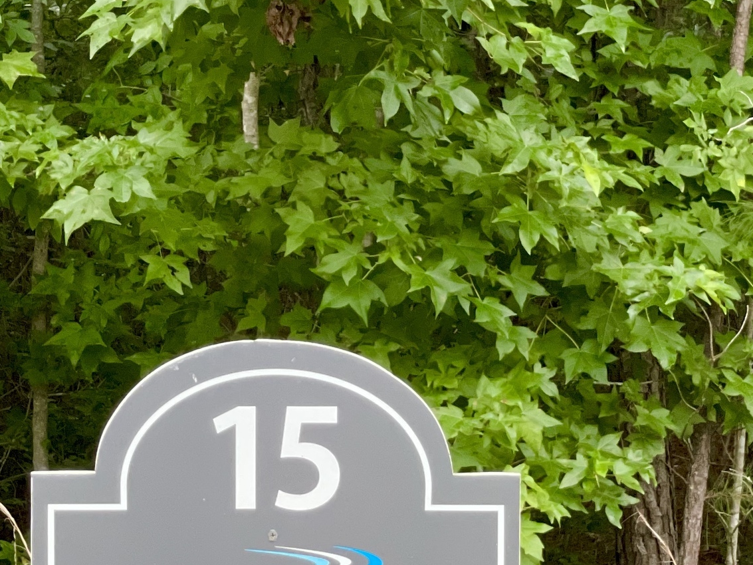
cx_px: 313
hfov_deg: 14.0
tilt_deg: -3.8
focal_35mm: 141
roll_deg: +0.9
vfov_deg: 10.5
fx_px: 3067
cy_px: 331
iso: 250
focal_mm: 6
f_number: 2
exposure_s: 1/122
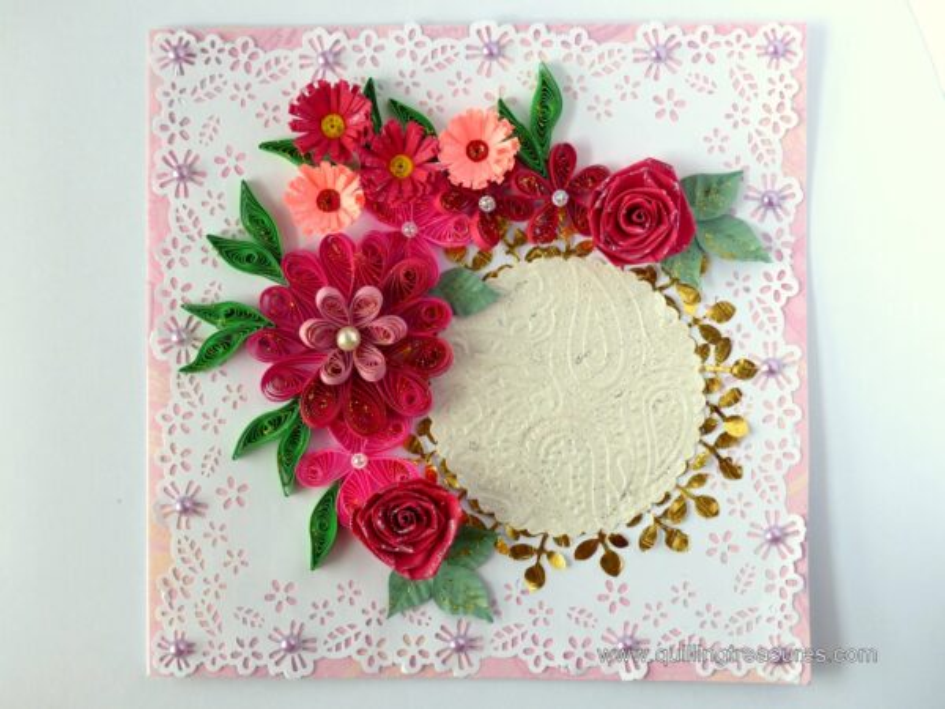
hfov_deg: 38.2
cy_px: 354
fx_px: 1365
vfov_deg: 29.1
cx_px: 472
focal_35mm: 50
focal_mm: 9.1
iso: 100
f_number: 2.8
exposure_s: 1/160
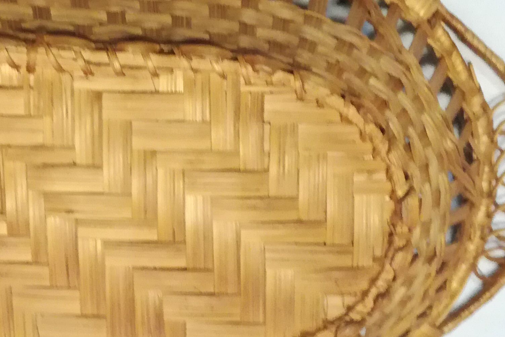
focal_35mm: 78
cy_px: 124
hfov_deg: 25.3
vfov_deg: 17.5
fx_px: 1094
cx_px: 61
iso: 400
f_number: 2
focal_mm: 3.79
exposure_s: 1/25
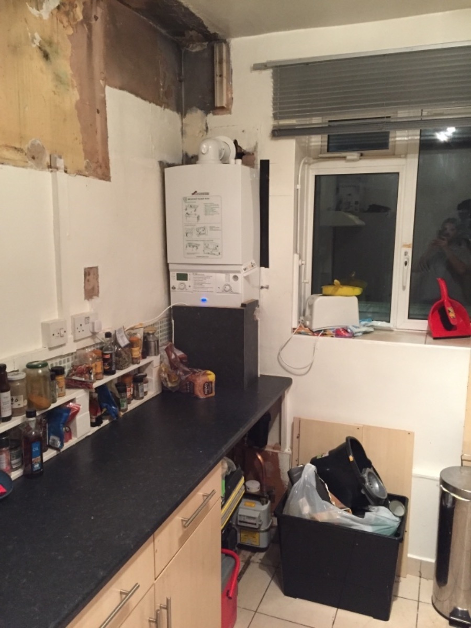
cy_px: 314
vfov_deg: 61.7
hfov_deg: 48.2
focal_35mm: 29
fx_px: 526
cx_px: 236
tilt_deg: -9.2
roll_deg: +1.5
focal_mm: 4.15
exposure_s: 1/25
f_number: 2.2
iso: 250
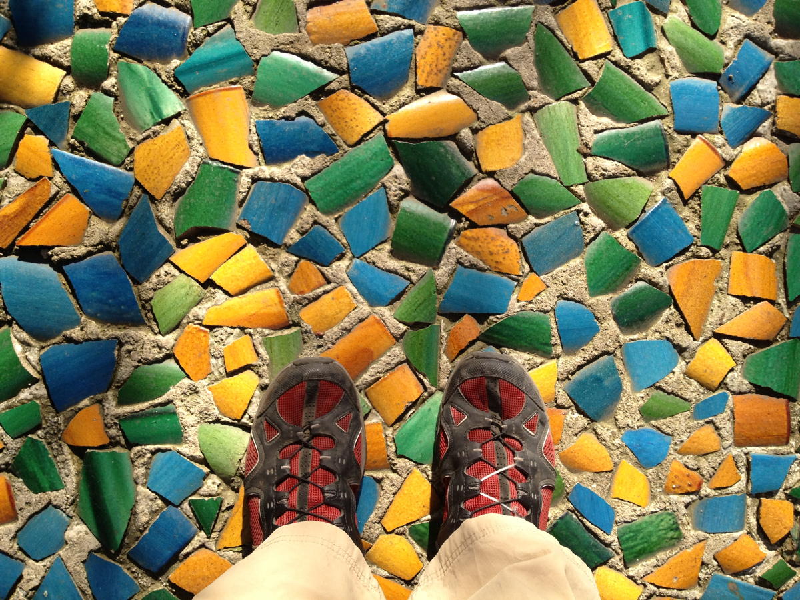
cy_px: 300
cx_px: 400
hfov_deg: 52.6
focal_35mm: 35
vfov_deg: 40.7
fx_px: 809
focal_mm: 4.28
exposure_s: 1/613
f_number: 2.4
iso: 64
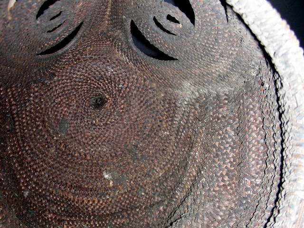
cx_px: 152
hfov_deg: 49.0
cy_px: 114
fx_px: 334
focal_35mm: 38
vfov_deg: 37.7
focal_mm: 6.3
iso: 50
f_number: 3.5
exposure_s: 1/60.1
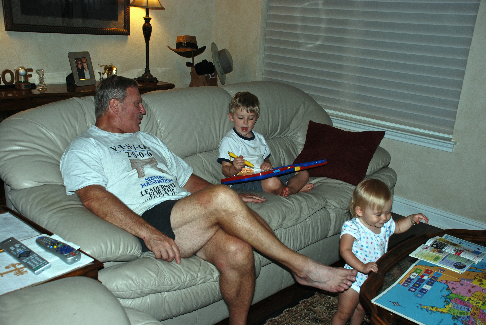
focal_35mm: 39
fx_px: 527
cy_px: 162
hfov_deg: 49.5
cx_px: 243
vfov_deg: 34.3
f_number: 4
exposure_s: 1/60
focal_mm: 26
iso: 200
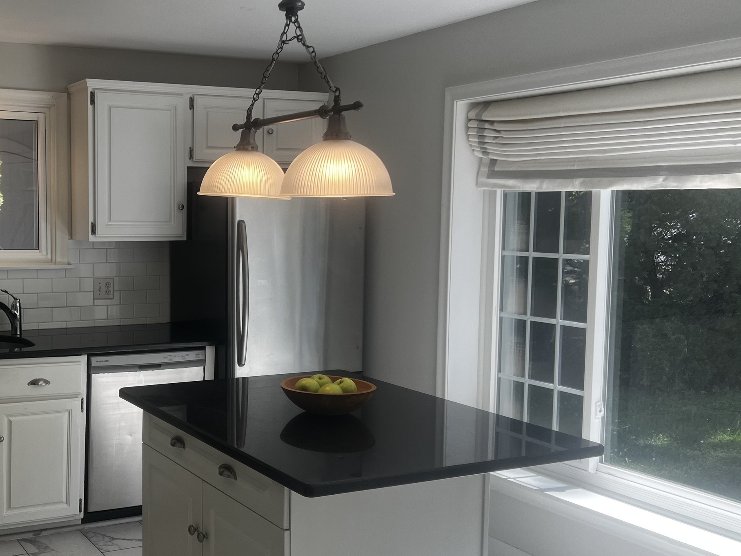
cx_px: 176
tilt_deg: -5.6
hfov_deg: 41.5
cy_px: 297
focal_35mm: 44
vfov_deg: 32.9
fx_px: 942
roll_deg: -0.3
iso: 50
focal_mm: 5.7
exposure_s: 1/458
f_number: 1.5
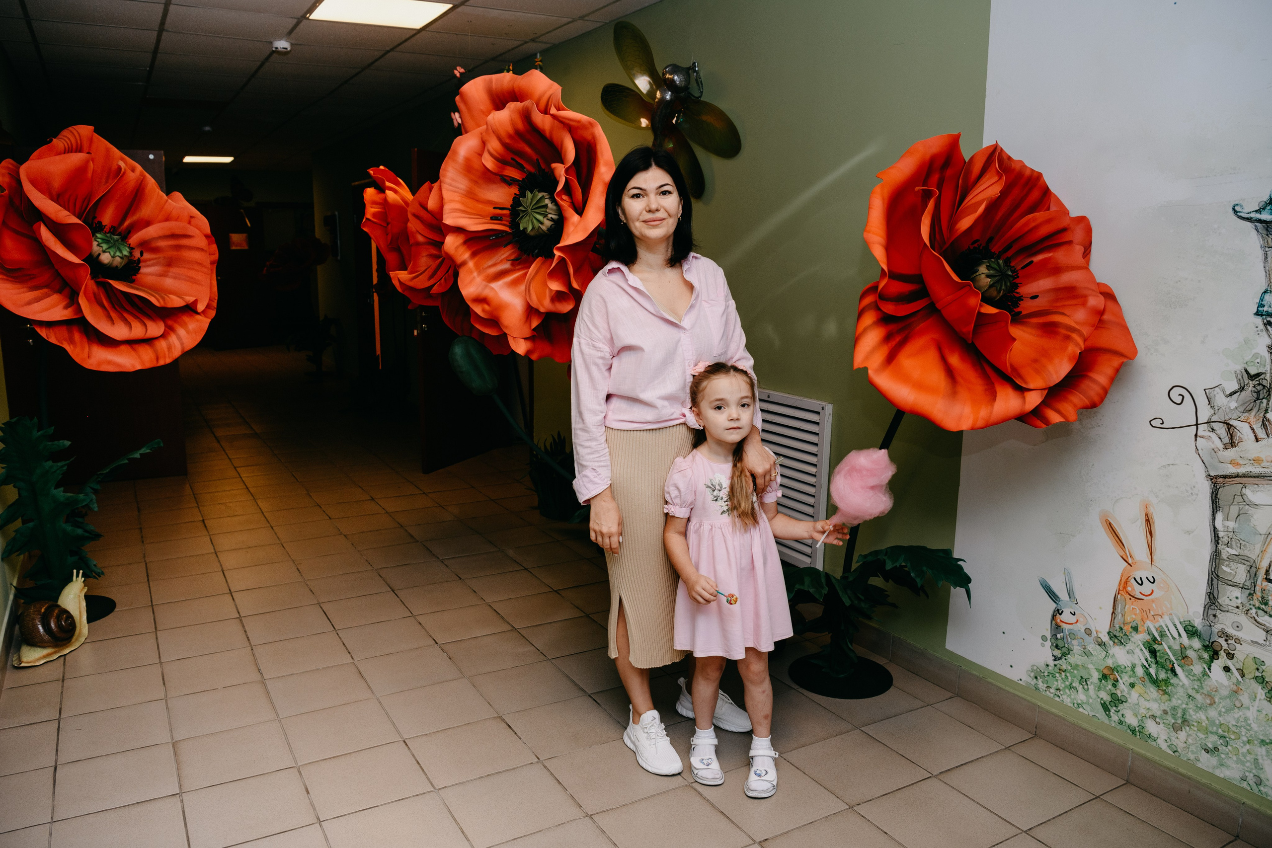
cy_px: 424
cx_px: 636
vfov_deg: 50.3
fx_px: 904
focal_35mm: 26
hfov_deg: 70.3
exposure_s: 1/160
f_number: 4
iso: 320
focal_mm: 24
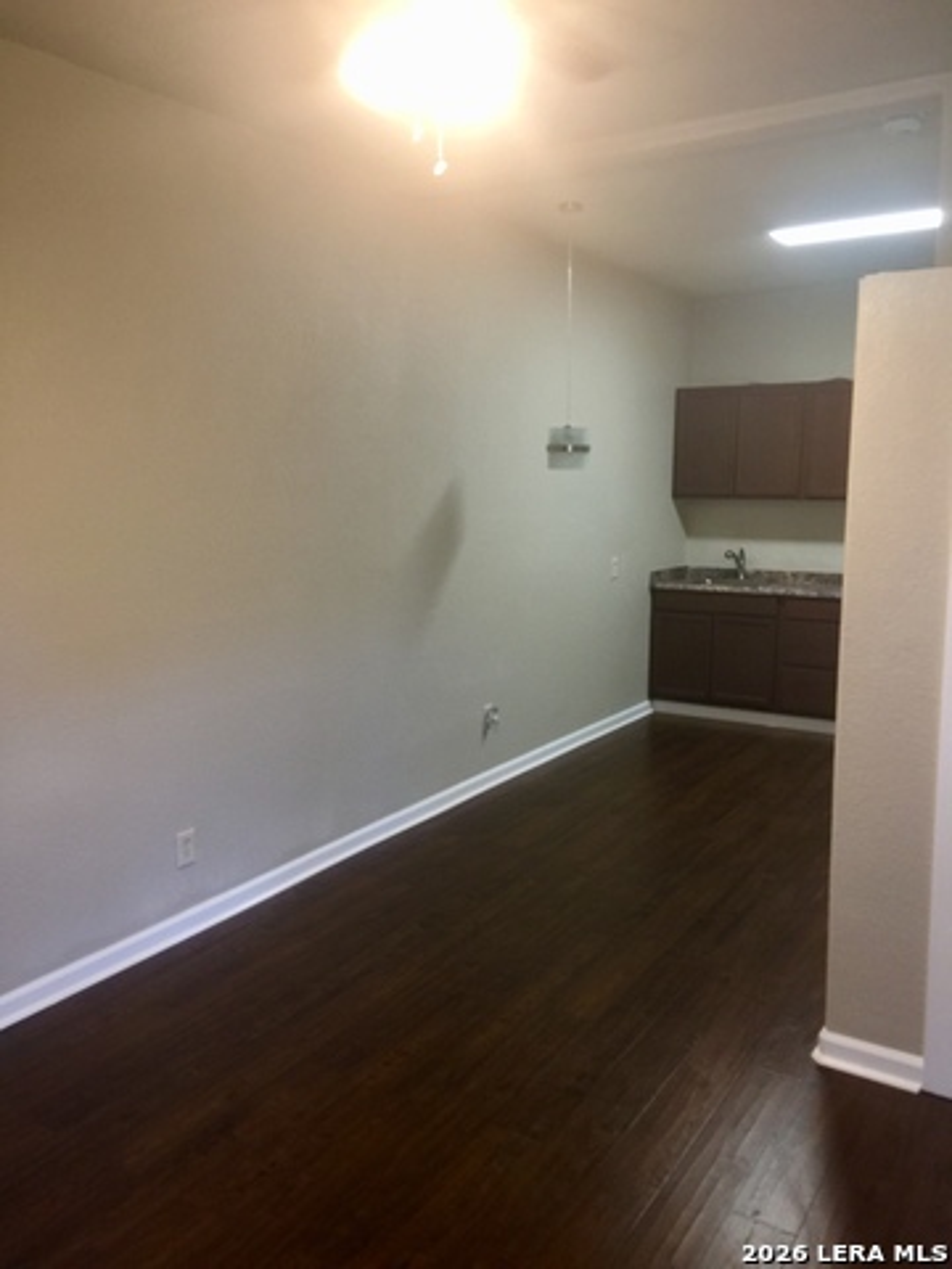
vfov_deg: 61.7
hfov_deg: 48.2
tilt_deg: -7.2
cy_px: 634
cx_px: 476
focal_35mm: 29
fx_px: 1063
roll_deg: +0.1
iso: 50
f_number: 2.2
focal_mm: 4.15
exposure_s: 1/15
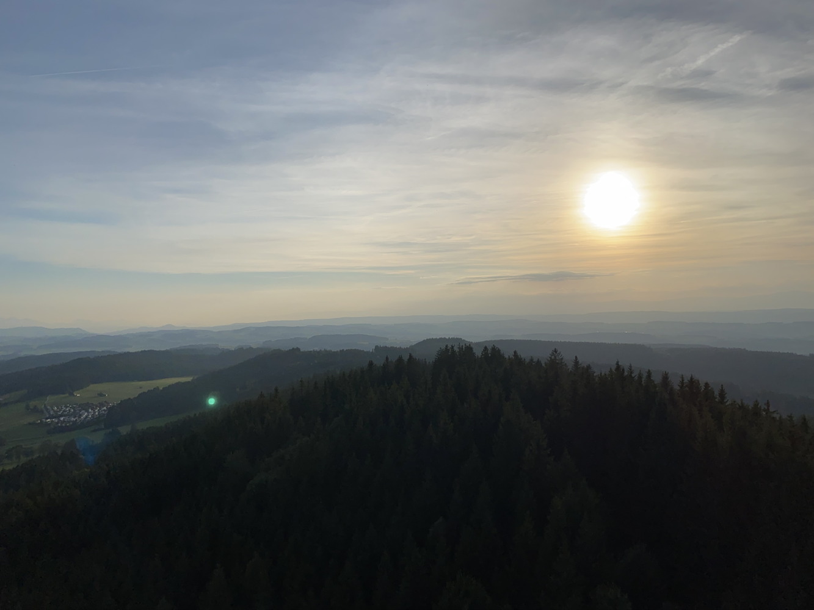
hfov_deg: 67.3
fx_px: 611
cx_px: 407
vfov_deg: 53.1
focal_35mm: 26
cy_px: 305
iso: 32
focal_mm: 4.25
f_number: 1.8
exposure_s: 1/7194
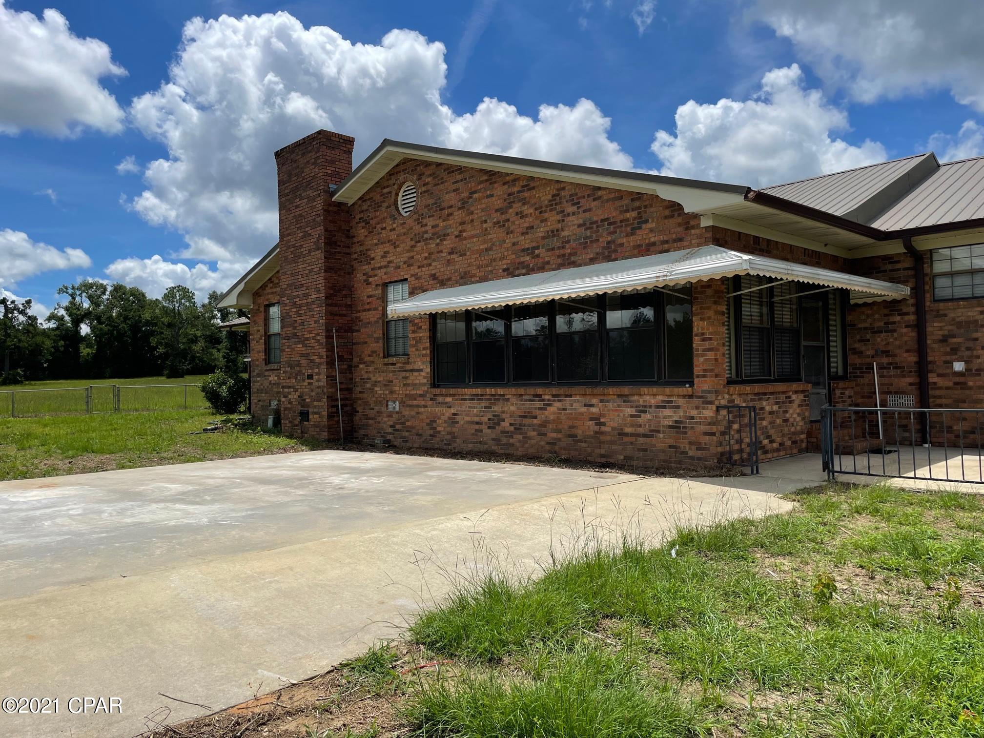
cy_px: 369
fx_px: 739
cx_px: 492
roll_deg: +2.2
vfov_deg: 53.1
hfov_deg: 67.3
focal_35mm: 26
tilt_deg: +2.3
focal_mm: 4.2
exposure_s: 1/5814
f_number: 1.6
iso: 32
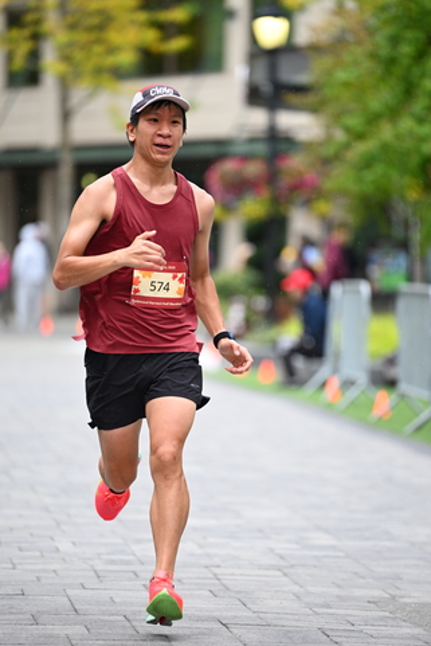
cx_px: 203
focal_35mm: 223
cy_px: 347
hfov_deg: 6.2
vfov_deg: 9.2
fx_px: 4002
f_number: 2.8
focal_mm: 195
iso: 1250
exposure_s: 1/1600
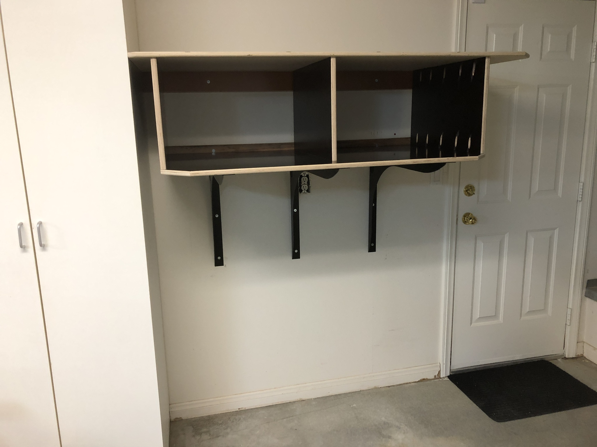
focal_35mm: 28
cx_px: 298
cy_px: 224
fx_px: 483
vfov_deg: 49.7
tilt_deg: -12.0
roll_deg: +1.3
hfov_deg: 63.4
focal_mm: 3.99
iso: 40
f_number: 1.8
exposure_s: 1/15
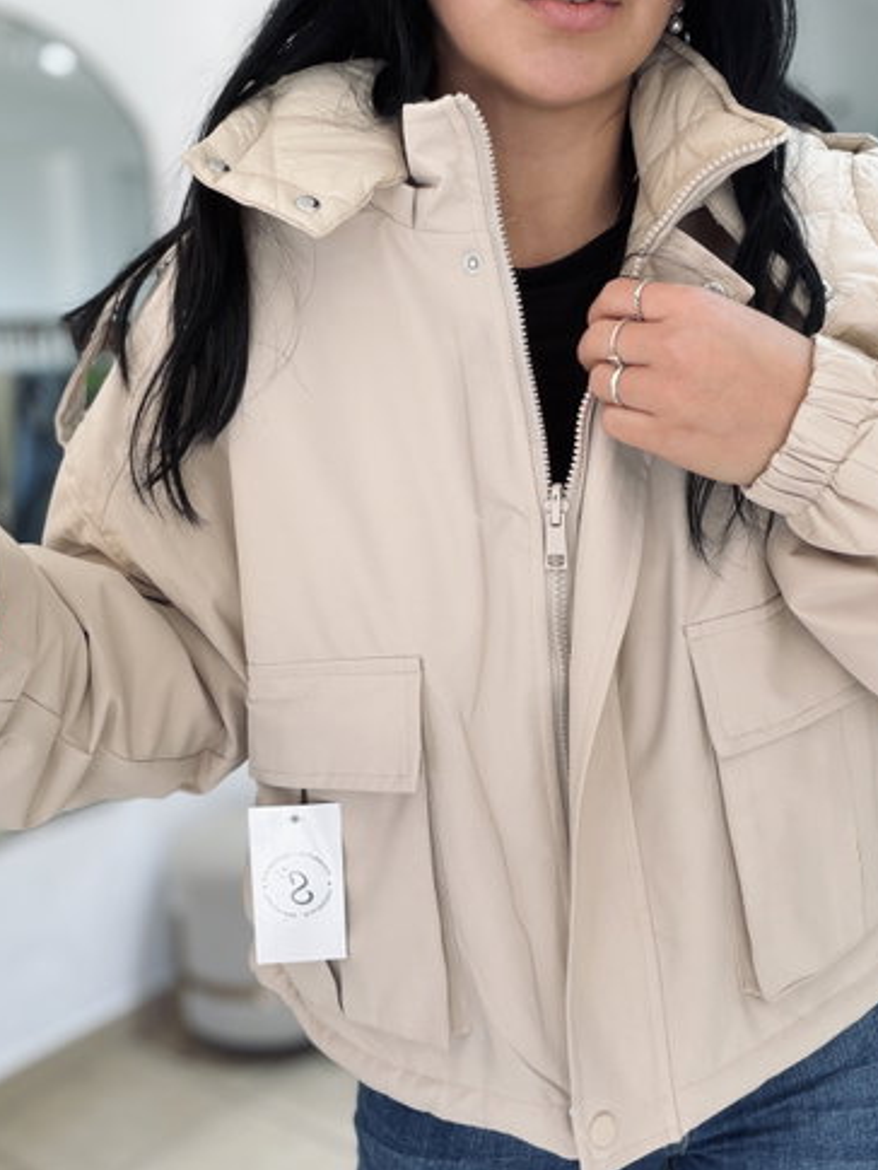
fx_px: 1116
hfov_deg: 42.9
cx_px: 470
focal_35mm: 33
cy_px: 602
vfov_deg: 55.3
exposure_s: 1/60
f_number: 1.9
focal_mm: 2.71
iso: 80
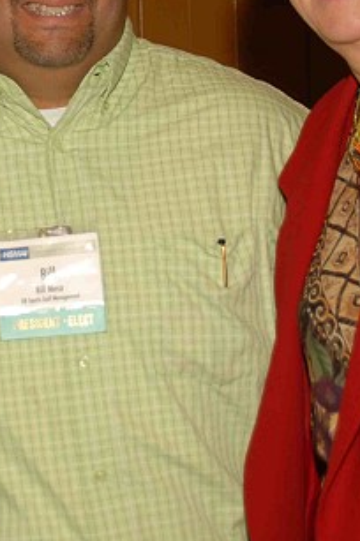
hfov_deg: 10.2
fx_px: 2014
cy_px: 134
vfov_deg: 15.2
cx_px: 42
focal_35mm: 134
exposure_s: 1/60
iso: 100
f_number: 4.5
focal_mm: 38
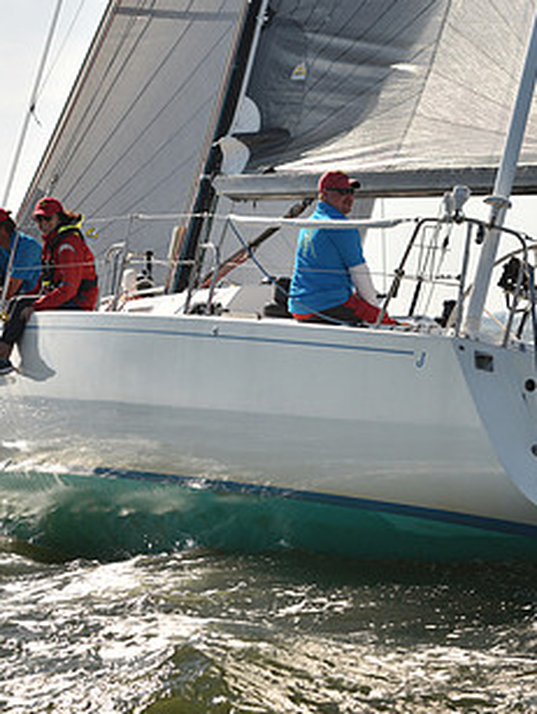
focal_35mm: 127
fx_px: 2621
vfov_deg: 15.5
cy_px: 329
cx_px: 418
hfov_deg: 11.7
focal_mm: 70
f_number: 4.5
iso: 250
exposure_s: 1/1000
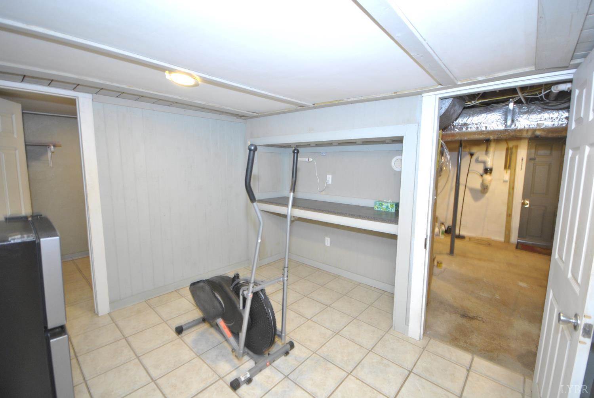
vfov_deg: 77.5
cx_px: 297
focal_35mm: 15
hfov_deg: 100.3
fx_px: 248
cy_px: 199
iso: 400
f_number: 4
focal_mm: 10
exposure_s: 1/3
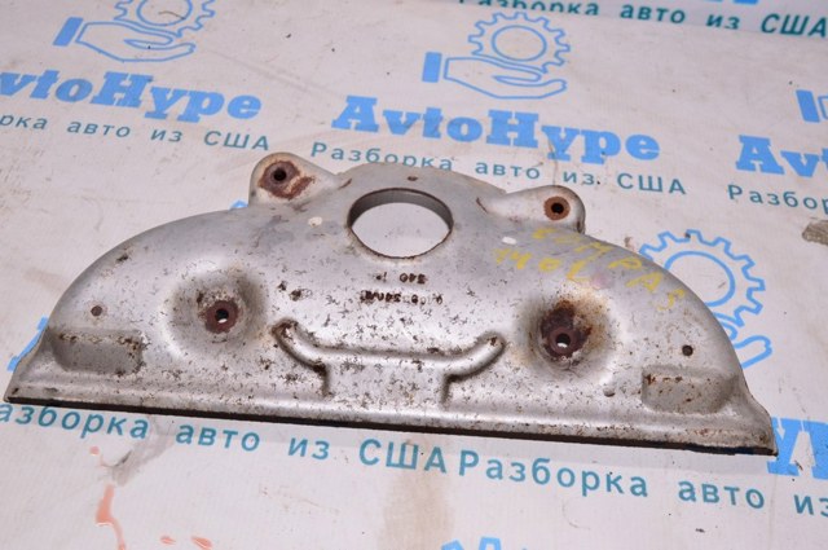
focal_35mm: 38
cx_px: 414
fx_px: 861
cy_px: 275
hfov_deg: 51.3
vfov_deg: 35.4
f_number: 8
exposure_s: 1/200
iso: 1600
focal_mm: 25
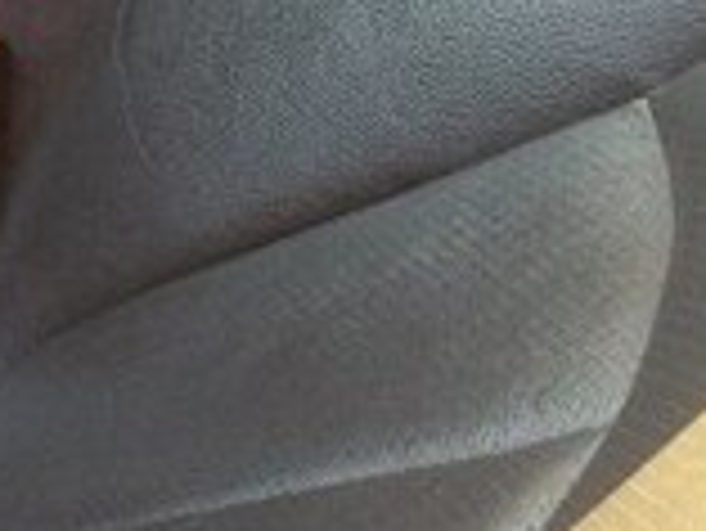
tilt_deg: -46.5
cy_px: -115
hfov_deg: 14.8
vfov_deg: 11.9
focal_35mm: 122
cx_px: -414
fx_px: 2490
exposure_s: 1/33
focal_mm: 4.15
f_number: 2.2
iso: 64
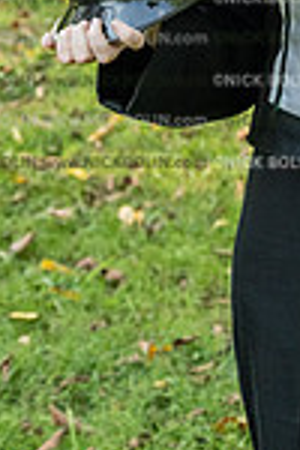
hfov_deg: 8.4
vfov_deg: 12.3
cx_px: 348
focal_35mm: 162
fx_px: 2025
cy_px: -126
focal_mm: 54
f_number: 5.6
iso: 1250
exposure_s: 1/800
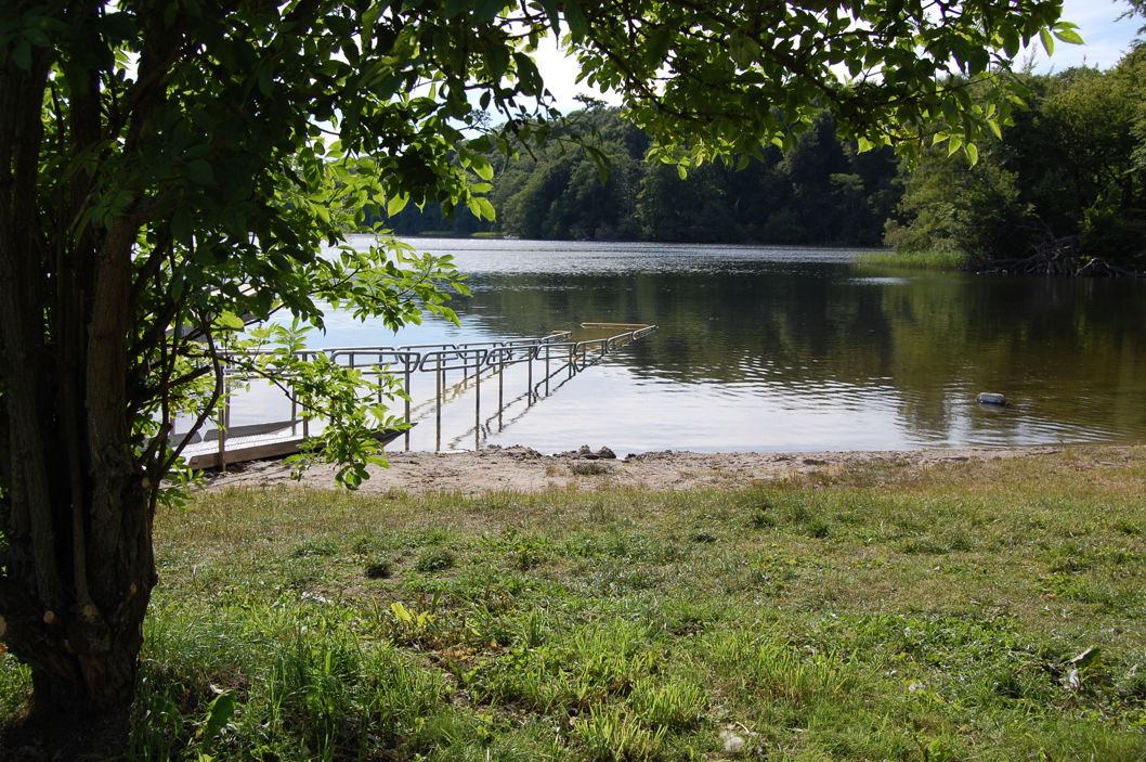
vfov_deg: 34.1
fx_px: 1240
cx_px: 573
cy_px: 381
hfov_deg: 49.6
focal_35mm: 39
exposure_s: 1/400
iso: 200
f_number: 10
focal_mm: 26
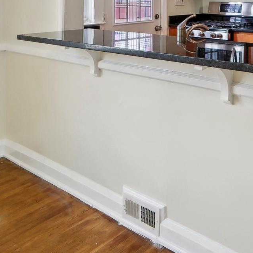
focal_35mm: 38
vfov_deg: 38.4
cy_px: -6
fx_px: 314
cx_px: 263
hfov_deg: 38.1
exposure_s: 1/25
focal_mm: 14
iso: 400
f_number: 8
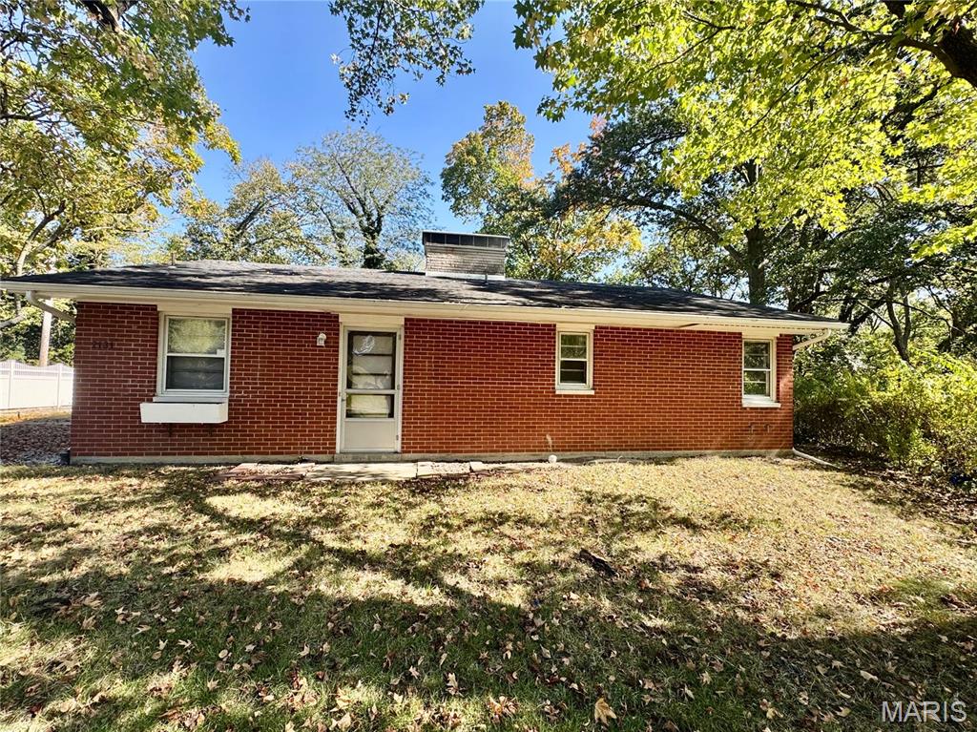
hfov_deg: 102.1
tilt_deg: +2.1
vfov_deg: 85.6
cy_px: 366
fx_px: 395
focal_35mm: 14
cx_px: 488
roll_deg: +0.3
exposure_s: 1/307
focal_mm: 2.22
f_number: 2.2
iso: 40
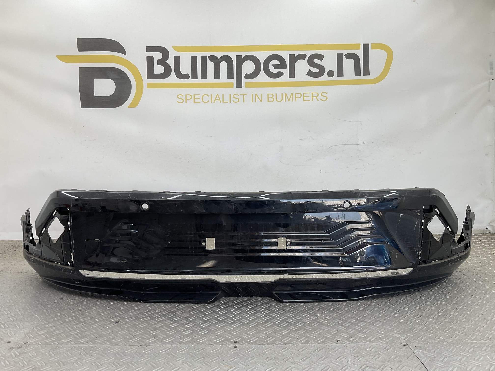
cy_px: 186
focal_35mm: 29
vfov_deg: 48.2
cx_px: 248
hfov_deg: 61.7
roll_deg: -0.2
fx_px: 415
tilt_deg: -6.2
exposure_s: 1/135
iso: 16
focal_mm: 3
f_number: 1.8
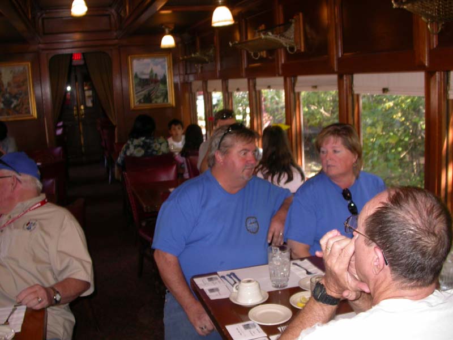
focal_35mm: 38
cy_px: 170
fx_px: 497
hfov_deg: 49.0
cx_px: 226
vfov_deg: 37.7
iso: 100
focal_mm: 7.85
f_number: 2.6
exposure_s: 1/60
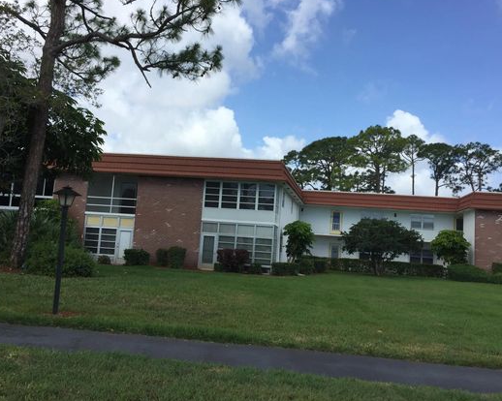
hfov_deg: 51.5
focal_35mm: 35
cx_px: 254
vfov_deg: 42.2
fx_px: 520
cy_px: 188
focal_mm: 4.15
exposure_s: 1/1799
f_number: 2.2
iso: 32
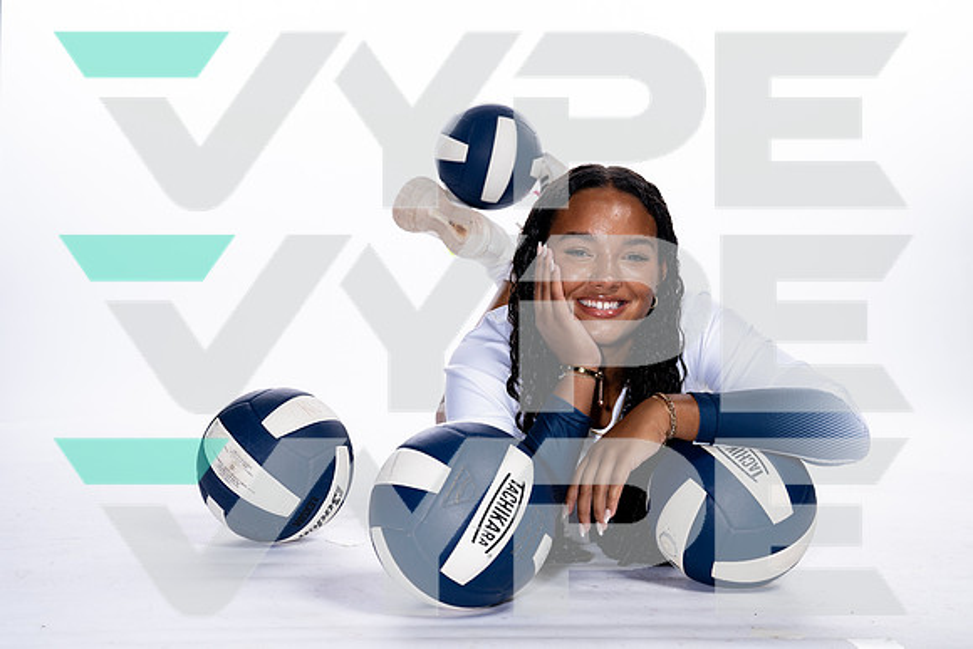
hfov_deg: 35.6
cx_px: 532
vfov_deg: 24.2
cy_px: 320
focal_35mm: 56
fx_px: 1512
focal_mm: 50
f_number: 5.6
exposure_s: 1/250
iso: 100
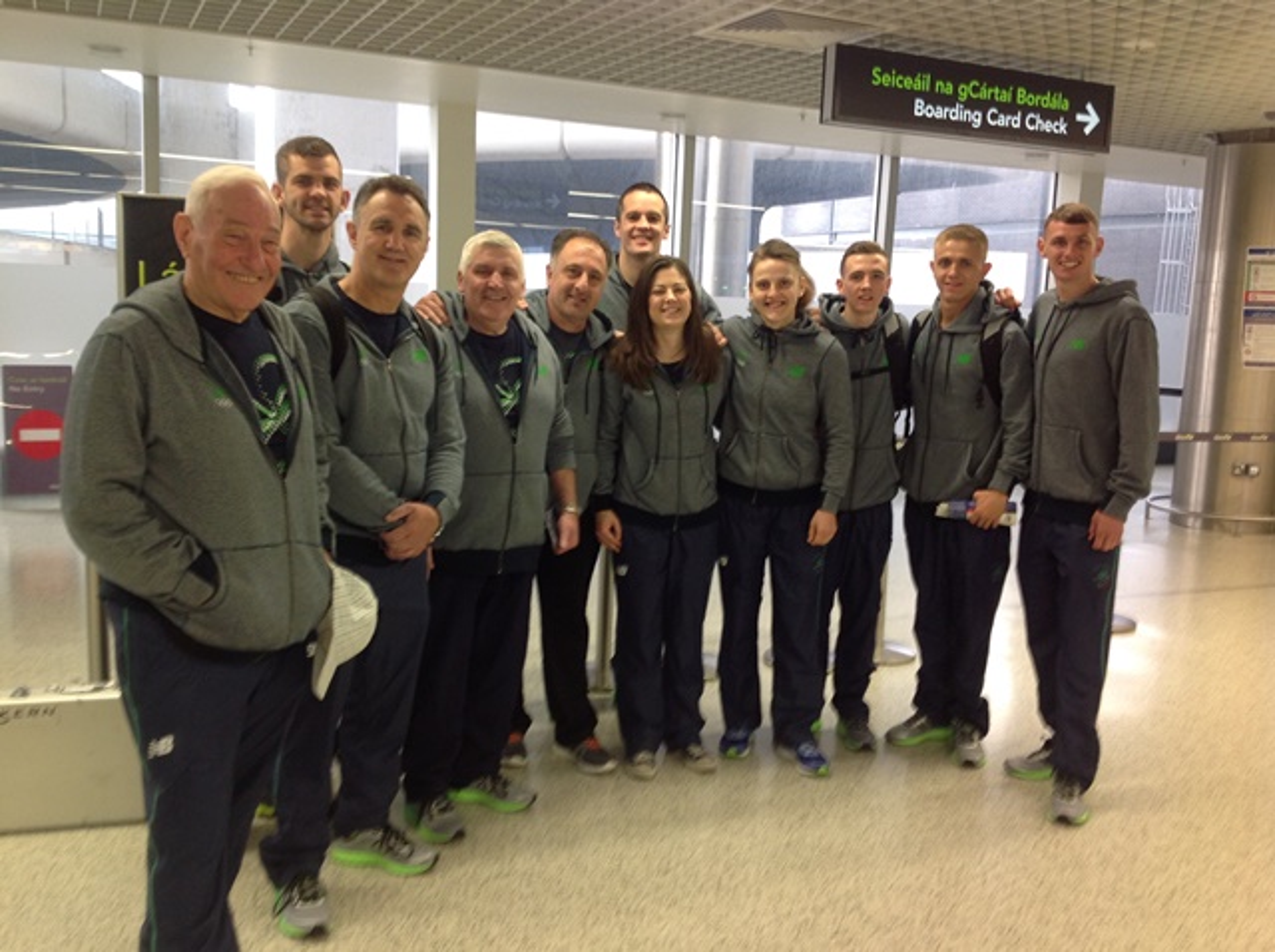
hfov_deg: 52.7
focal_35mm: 35
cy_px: 476
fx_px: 1287
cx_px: 638
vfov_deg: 40.6
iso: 80
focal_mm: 4.28
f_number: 2.4
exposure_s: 1/15
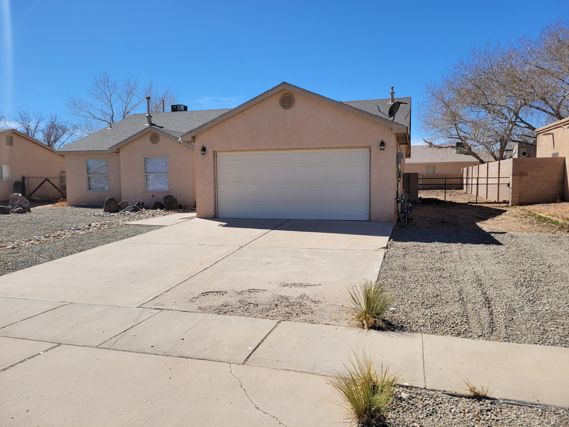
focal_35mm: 26
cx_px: 284
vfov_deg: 53.1
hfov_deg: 67.3
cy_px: 214
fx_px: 427
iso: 40
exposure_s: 1/3345
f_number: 1.8
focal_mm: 5.4
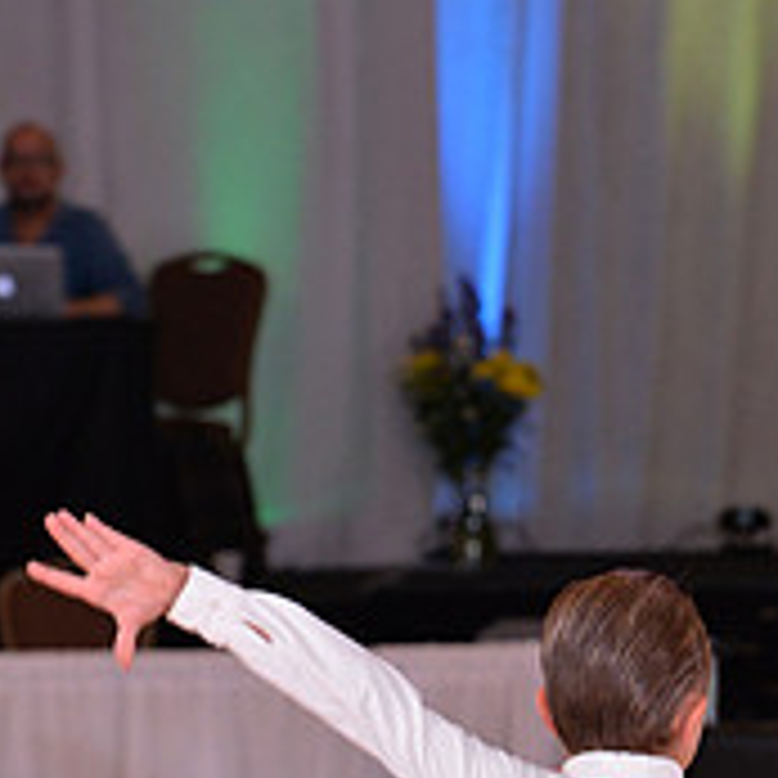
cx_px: 848
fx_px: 9764
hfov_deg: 4.6
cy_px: 1048
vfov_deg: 4.5
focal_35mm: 384
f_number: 5.6
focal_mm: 135
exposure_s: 1/250
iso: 2000
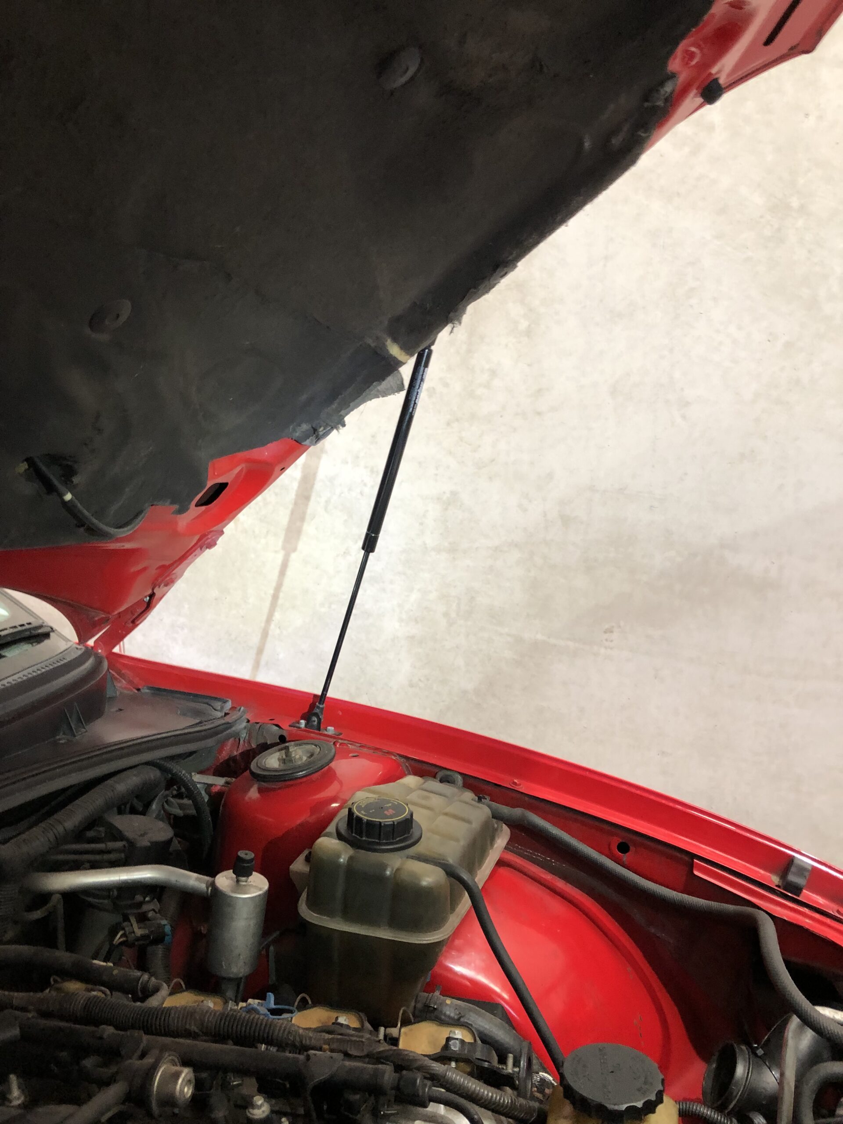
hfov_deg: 49.7
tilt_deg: -10.6
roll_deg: -1.5
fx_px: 909
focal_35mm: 28
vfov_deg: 63.4
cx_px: 422
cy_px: 562
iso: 50
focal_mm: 3.99
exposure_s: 1/17
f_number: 1.8
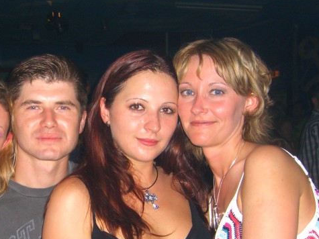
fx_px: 590
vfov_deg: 22.7
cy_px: 177
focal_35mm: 64
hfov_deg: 29.8
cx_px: 85
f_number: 2.8
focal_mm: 7.9
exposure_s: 1/60
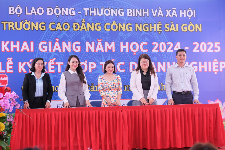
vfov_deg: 16.5
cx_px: 112
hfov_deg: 24.5
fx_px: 519
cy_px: 75
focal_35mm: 83
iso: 320
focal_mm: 55
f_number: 4.5
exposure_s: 1/160
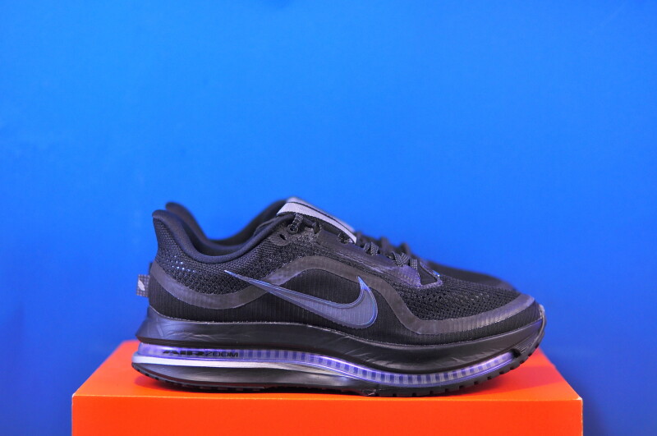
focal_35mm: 75
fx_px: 1367
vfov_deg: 18.1
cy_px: 218
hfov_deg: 27.0
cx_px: 328
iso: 250
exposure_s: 1/320
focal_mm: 50
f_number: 2
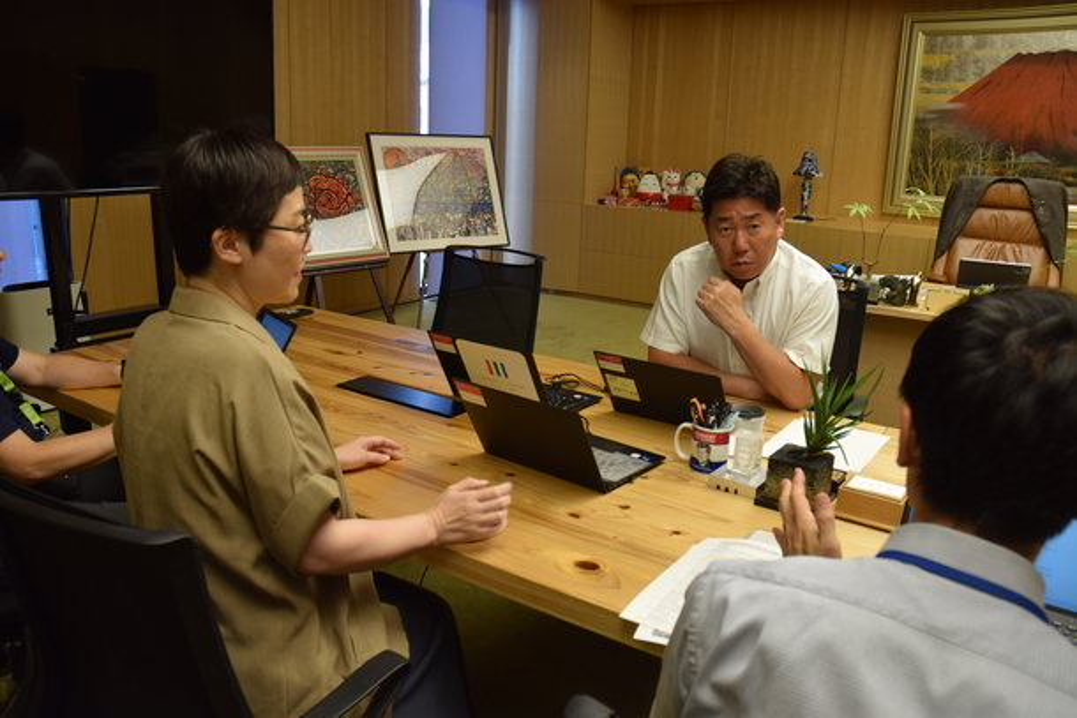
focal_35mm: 27
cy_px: 359
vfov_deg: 48.0
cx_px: 538
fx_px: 808
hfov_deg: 67.4
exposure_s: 1/100
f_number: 5
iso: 400
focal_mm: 18
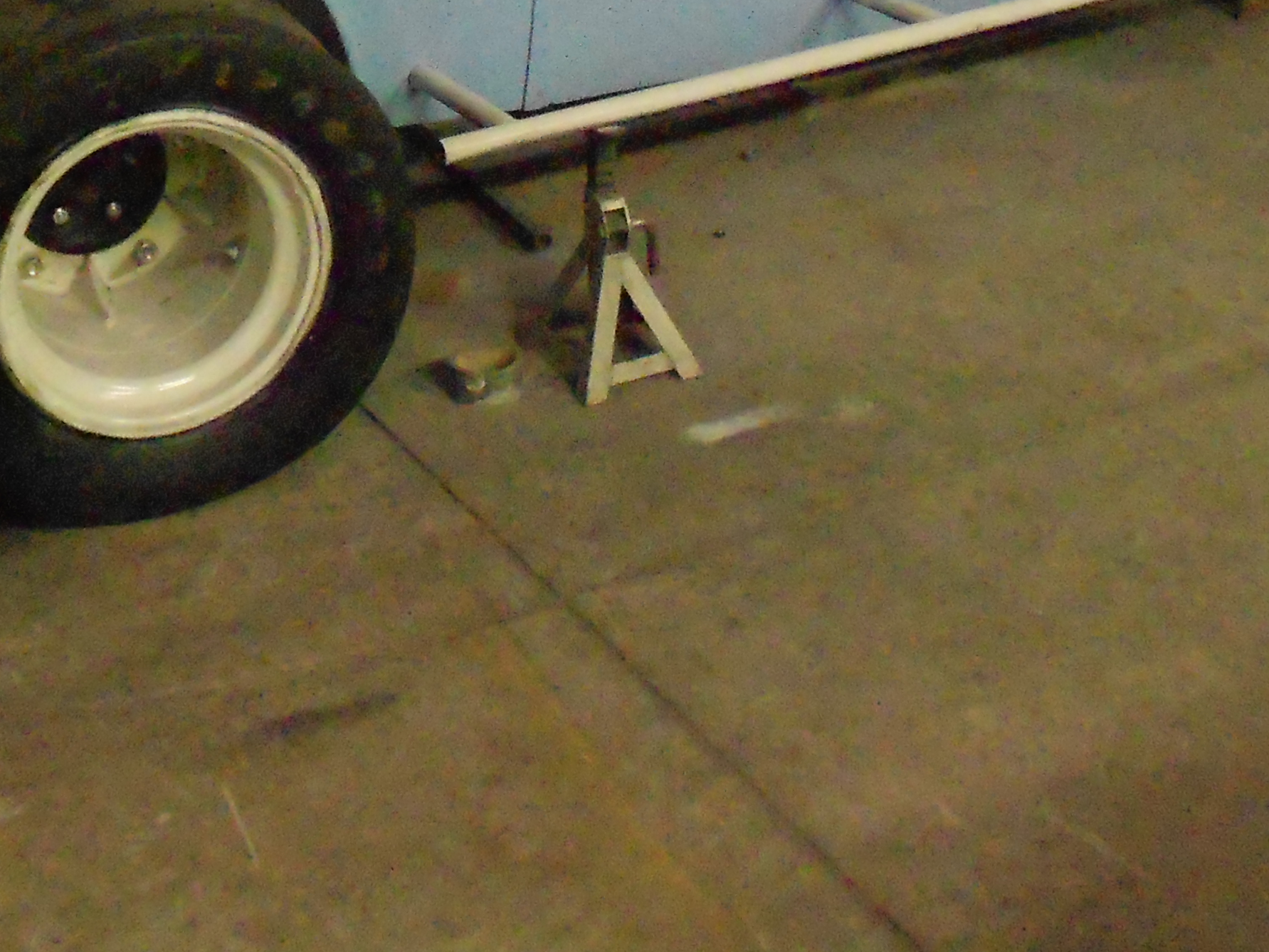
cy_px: -29
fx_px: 2309
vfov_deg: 22.3
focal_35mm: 63
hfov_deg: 30.7
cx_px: 537
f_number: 3.2
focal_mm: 4.6
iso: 1600
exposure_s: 1/50
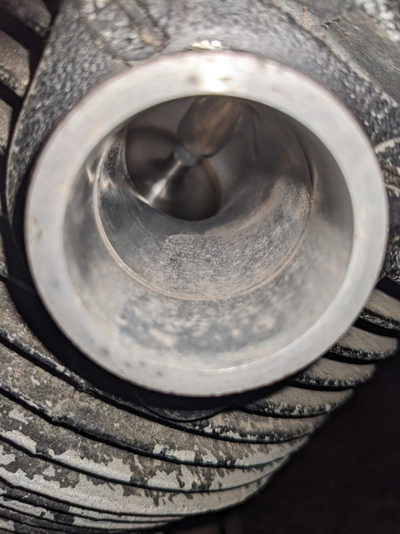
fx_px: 416
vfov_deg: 65.3
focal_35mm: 27
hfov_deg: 51.4
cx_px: 200
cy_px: 267
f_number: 1.73
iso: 32
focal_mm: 4.38
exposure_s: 1/201
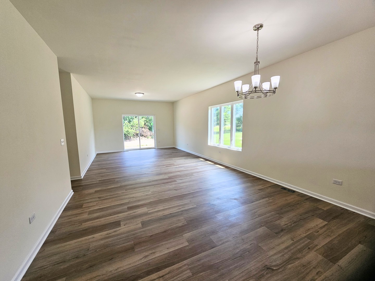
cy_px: 140
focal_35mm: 13
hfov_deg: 106.2
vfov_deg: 89.9
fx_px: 141
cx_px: 188
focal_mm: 2.2
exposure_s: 1/120
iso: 64
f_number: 2.2
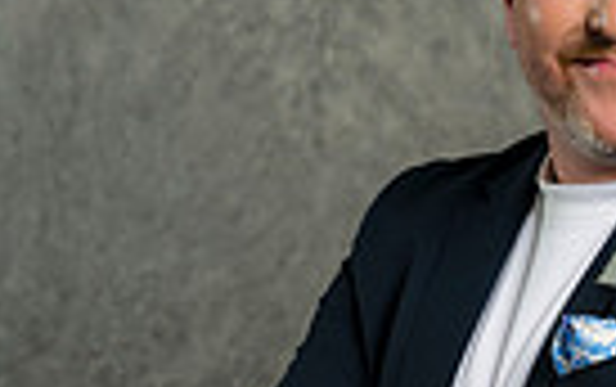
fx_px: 3093
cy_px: 594
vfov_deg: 7.0
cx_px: 620
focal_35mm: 184
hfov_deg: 11.3
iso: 125
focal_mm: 55
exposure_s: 1/160
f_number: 4
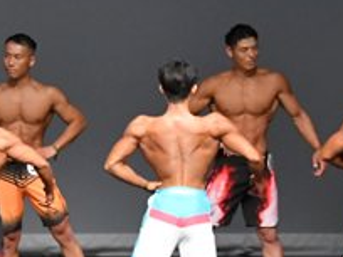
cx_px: -33
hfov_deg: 3.7
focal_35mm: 538
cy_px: 200
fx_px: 5331
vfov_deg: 2.8
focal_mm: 98
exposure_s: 1/400
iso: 3600
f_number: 5.6
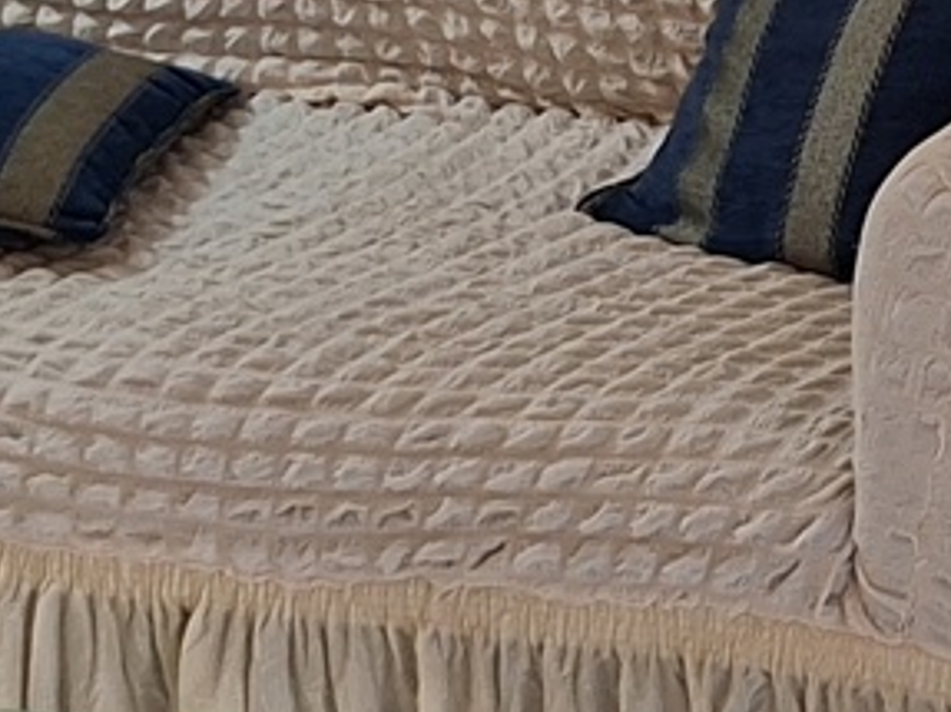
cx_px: 1408
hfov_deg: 12.2
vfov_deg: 9.4
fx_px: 4229
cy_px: -358
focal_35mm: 154
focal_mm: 5.54
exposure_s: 1/50
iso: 320
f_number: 1.8
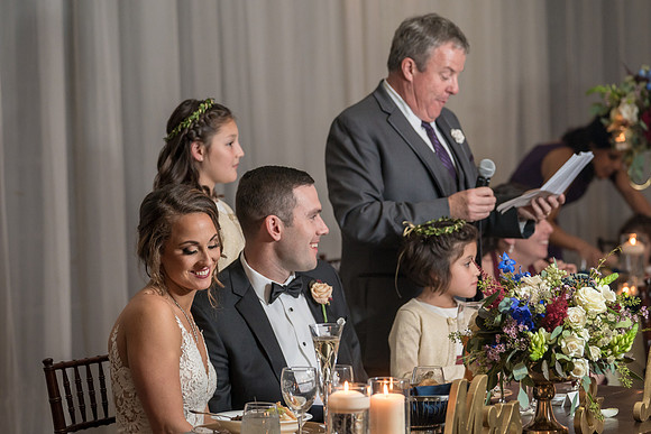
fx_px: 2628
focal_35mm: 145
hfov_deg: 14.1
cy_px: 244
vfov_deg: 9.4
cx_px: 311
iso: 2000
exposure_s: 1/200
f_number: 4
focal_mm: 127
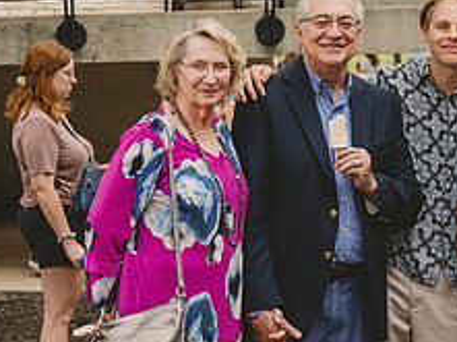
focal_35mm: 129
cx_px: 438
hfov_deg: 15.1
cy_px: 264
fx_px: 1700
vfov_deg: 11.4
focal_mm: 51
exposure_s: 1/1000
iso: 800
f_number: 3.5
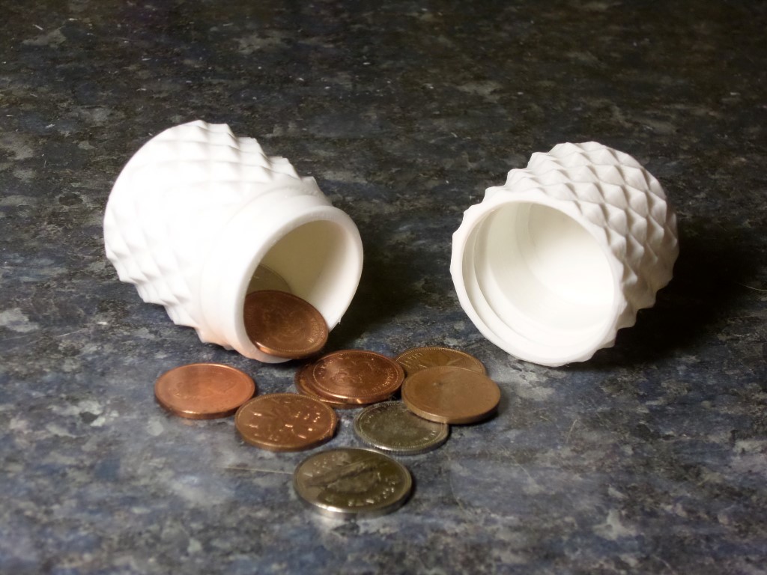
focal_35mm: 100
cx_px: 384
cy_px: 288
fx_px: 2216
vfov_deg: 14.8
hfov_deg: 19.6
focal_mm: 17.9
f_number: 5.4
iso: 320
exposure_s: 1/30
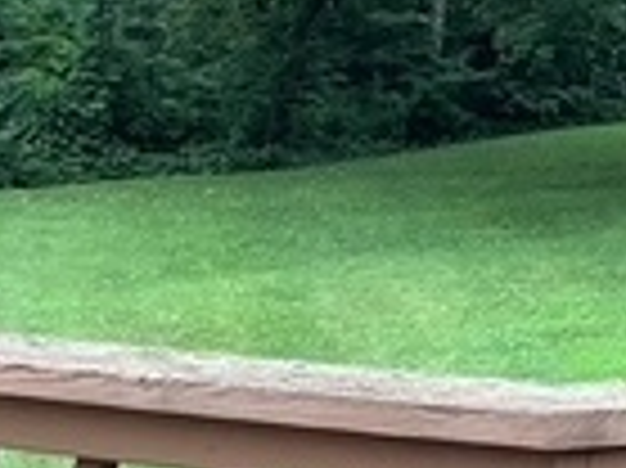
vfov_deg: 10.9
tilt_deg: -2.3
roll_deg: -2.0
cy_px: -81
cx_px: 1139
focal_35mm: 134
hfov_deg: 13.2
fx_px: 2421
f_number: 1.8
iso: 25
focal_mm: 3
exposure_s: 1/120
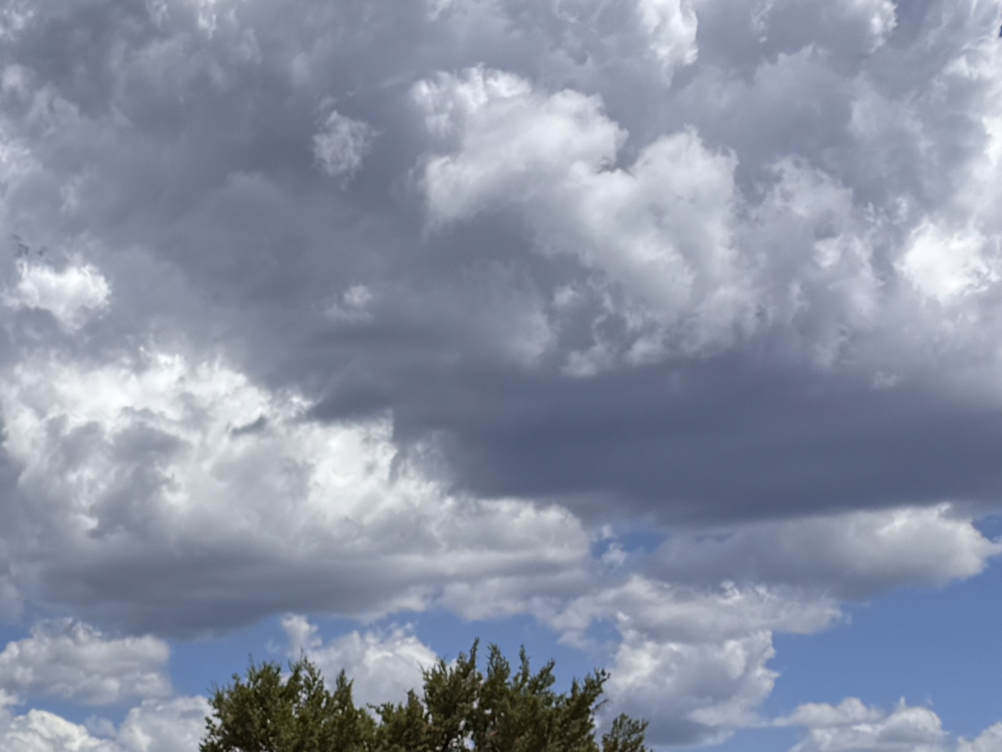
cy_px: 1249
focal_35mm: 89
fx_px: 2576
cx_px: -694
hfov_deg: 18.3
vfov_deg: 14.9
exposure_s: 1/6410
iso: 80
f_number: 1.78
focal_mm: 6.76
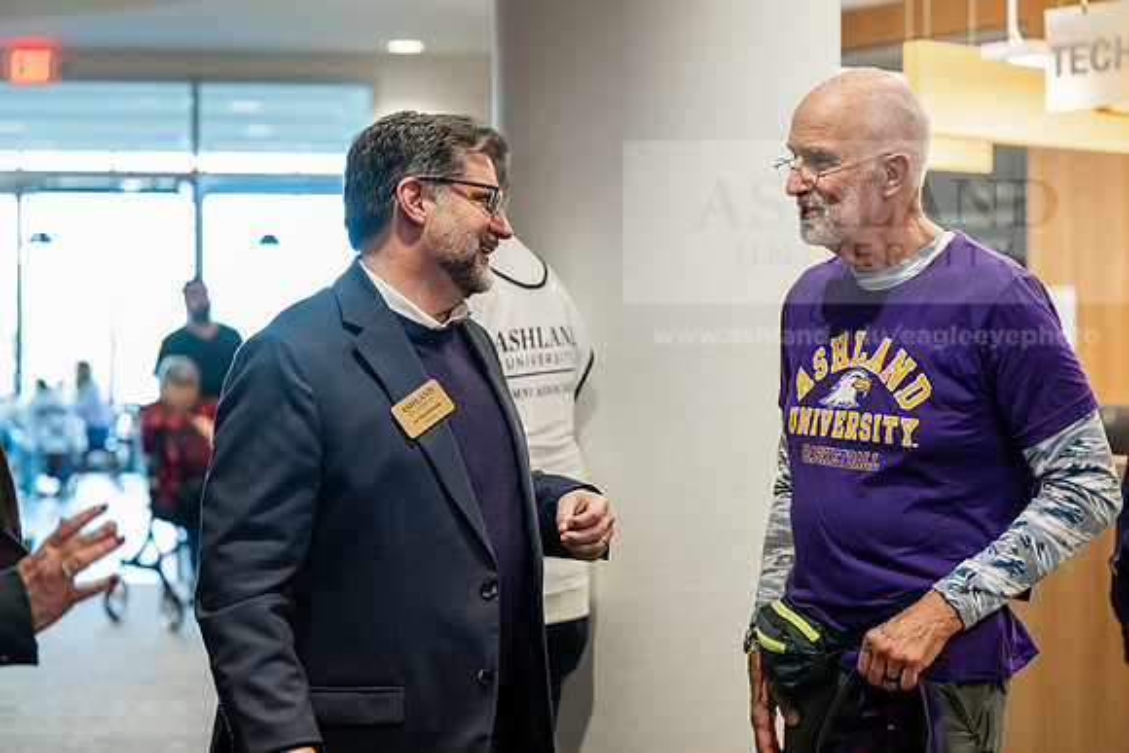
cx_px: 564
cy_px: 376
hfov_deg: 28.8
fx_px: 2196
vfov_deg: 19.5
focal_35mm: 70
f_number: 3.2
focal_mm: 70
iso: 2500
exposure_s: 1/200
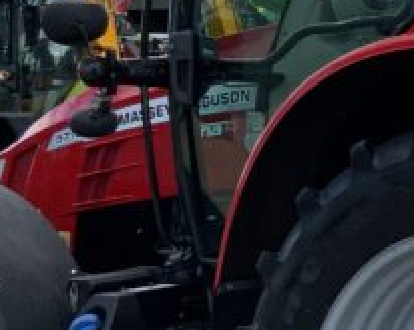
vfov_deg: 10.9
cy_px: 135
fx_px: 1724
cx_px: 619
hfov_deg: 13.0
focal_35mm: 141
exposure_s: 1/944
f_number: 1.8
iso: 16
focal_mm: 3
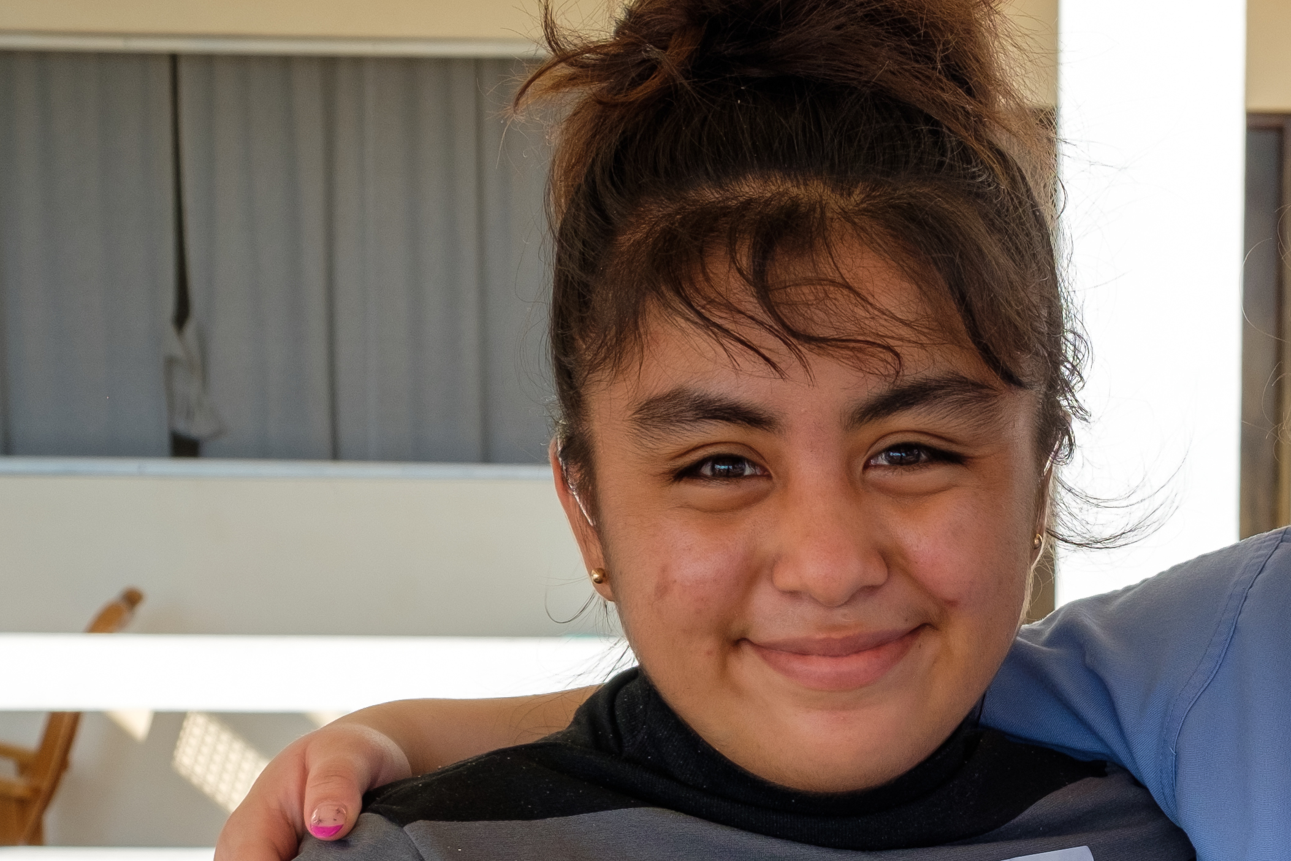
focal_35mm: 94
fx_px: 3371
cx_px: 1135
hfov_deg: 21.3
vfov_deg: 14.2
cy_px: 949
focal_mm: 22.3
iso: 400
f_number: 5.6
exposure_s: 1/250
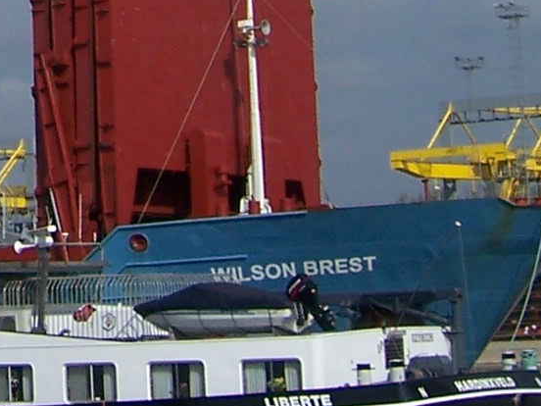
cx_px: -299
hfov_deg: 11.2
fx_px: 2626
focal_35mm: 168
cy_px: -405
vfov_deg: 8.4
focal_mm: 6.2
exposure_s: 1/1250
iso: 80
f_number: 4.5
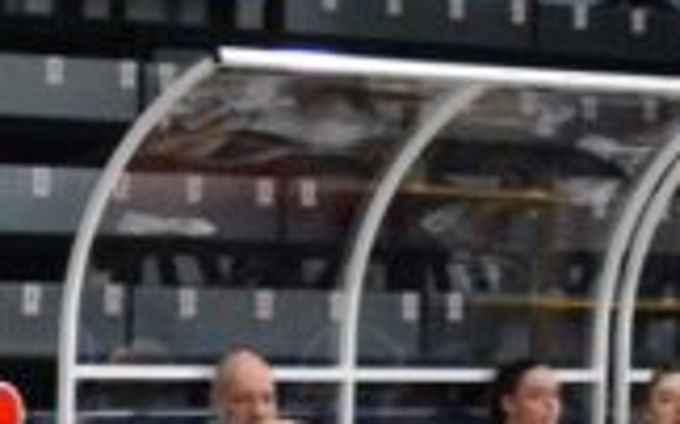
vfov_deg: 2.8
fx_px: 8537
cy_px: 667
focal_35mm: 461
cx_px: 722
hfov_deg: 4.6
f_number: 4
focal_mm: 70
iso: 3200
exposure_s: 1/400
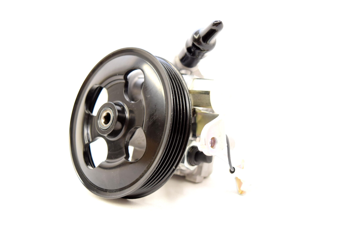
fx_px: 337
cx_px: 168
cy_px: 112
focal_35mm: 36
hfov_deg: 53.1
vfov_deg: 36.9
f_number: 4.5
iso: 400
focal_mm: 24
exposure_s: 1/80
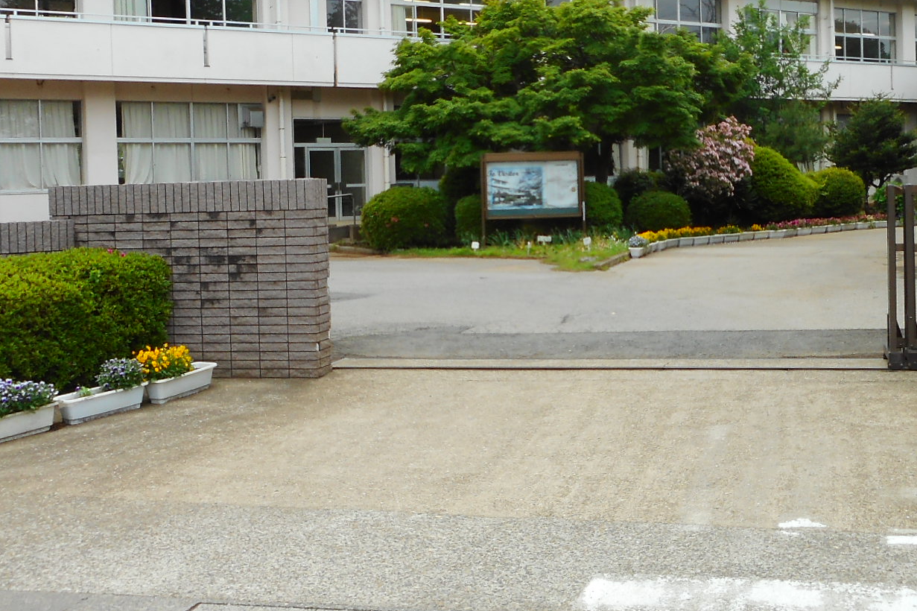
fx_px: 1222
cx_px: 560
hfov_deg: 40.9
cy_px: 202
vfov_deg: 27.9
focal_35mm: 48
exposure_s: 1/60
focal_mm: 4.5
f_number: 3.7
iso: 80
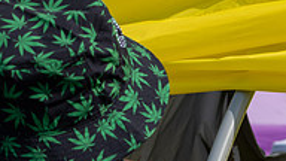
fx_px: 2525
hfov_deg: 6.5
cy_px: 245
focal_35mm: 333
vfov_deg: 3.6
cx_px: 276
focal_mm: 70
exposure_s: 1/1250
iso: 200
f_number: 8
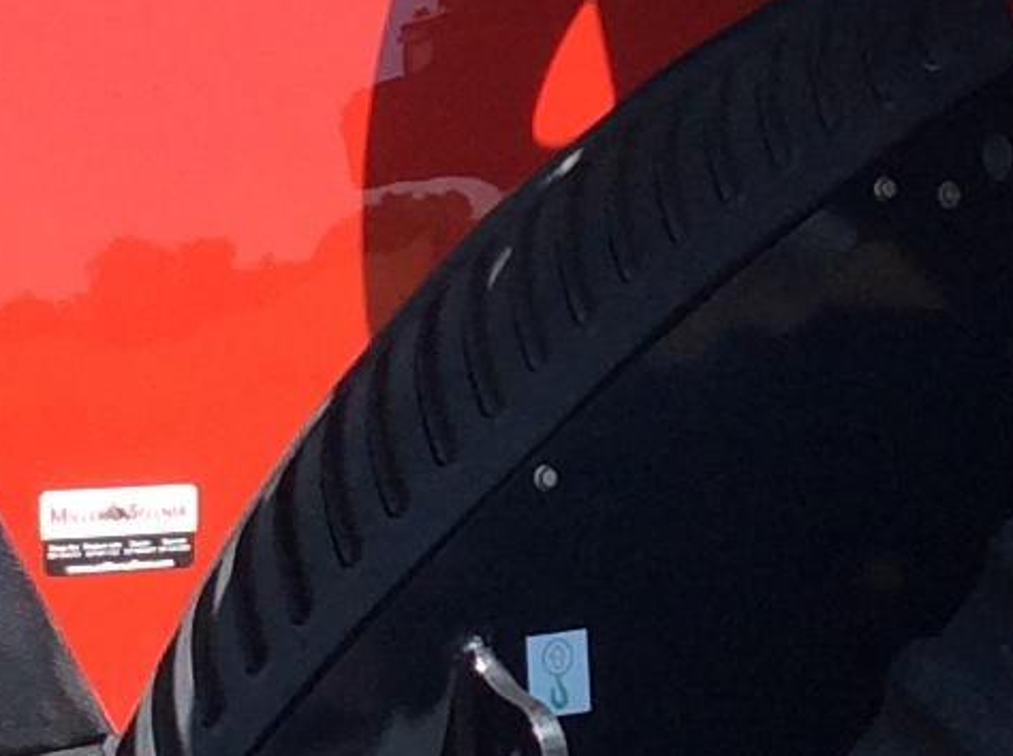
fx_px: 5113
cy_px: 132
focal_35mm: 175
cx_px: 840
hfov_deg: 11.3
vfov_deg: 8.4
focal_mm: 3.3
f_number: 2.4
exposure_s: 1/784
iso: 32
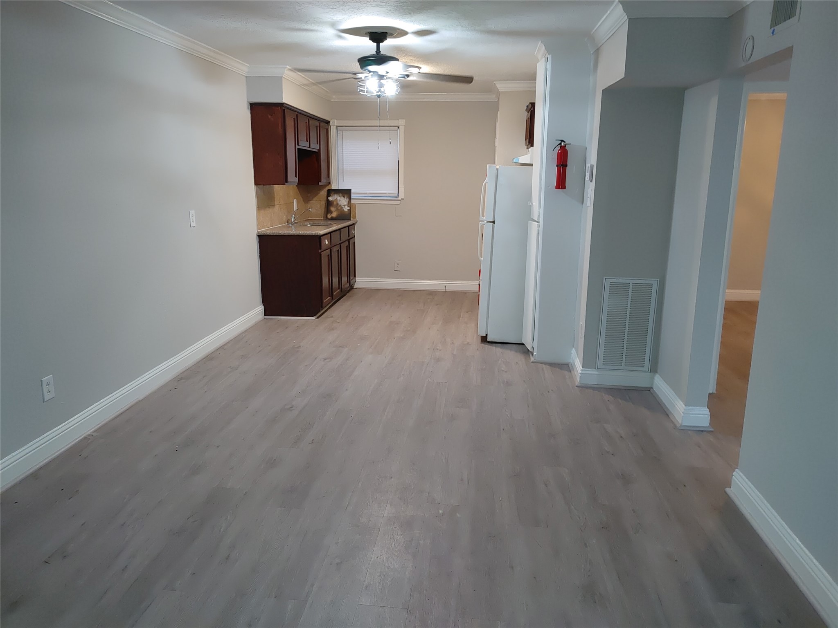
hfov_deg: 67.3
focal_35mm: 26
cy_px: 314
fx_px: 629
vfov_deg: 53.1
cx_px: 419
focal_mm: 5.58
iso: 200
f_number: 1.8
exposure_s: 1/30
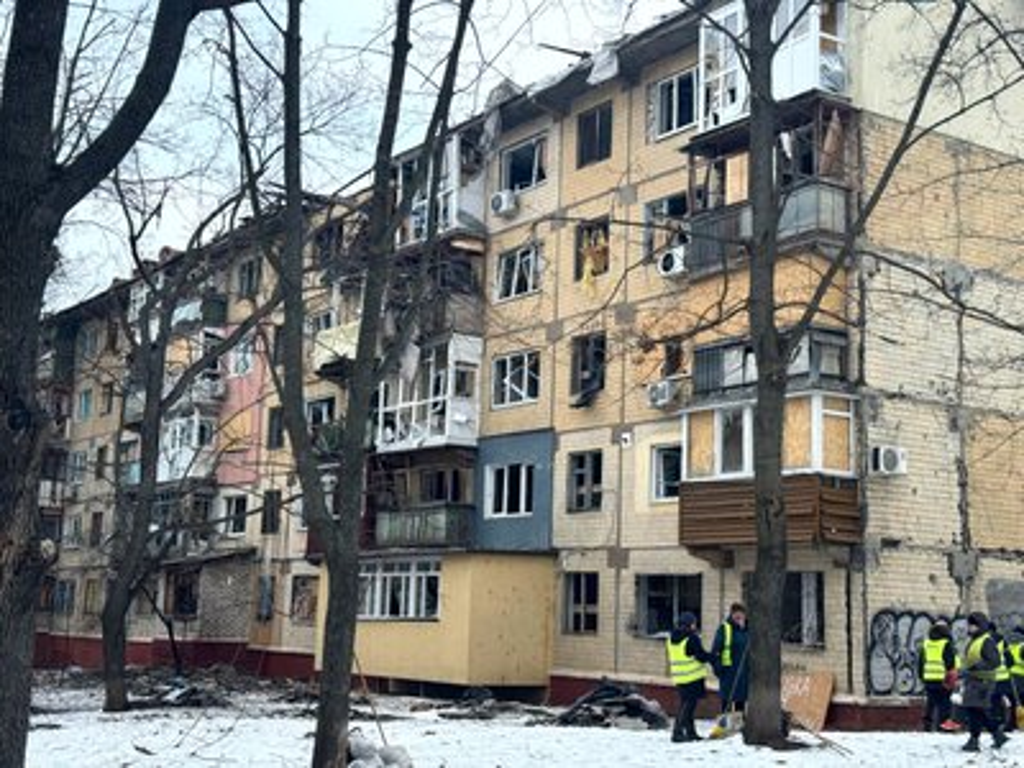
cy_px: 384
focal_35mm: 48
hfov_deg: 39.7
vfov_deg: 30.3
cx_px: 512
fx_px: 1420
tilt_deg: +10.9
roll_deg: +0.7
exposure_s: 1/1724
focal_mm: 6.76
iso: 64
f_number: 1.78
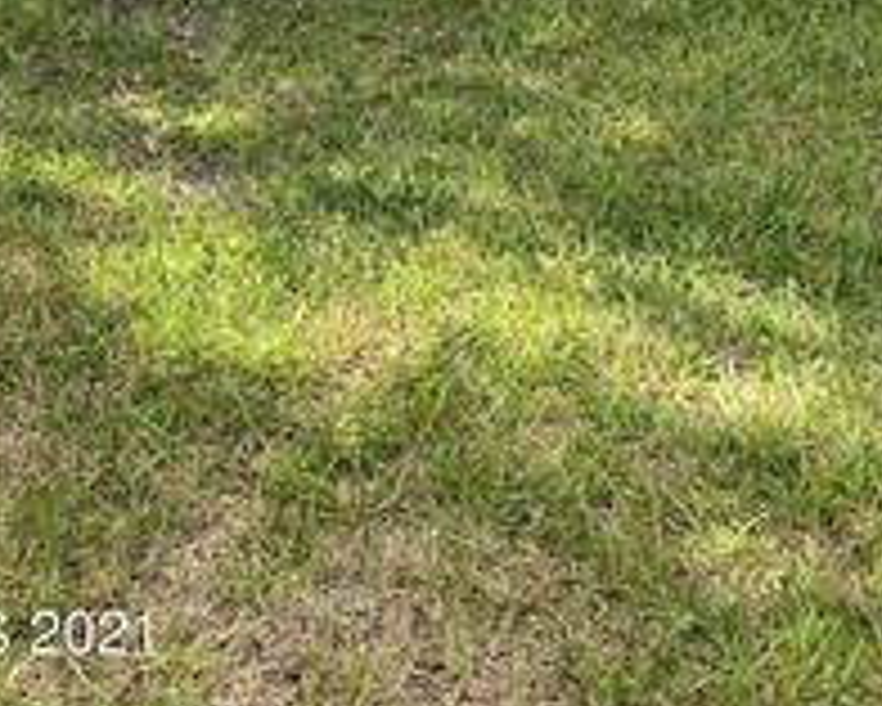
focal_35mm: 62
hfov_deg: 30.3
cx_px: 328
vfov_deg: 20.8
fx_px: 1619
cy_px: -364
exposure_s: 1/772
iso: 32
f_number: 1.8
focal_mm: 4.25
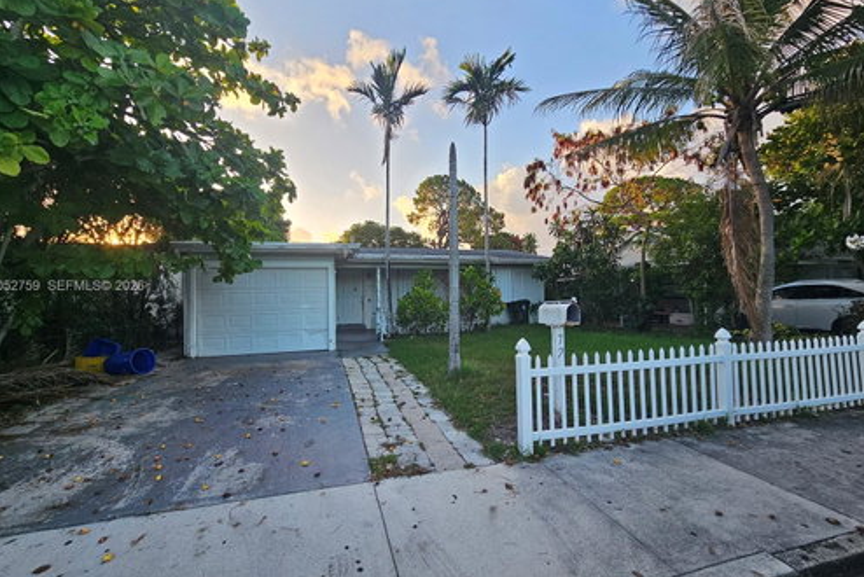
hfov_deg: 104.2
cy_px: 287
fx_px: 336
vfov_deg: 81.3
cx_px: 418
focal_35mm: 14
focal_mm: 2.2
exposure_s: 1/254
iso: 50
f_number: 2.2
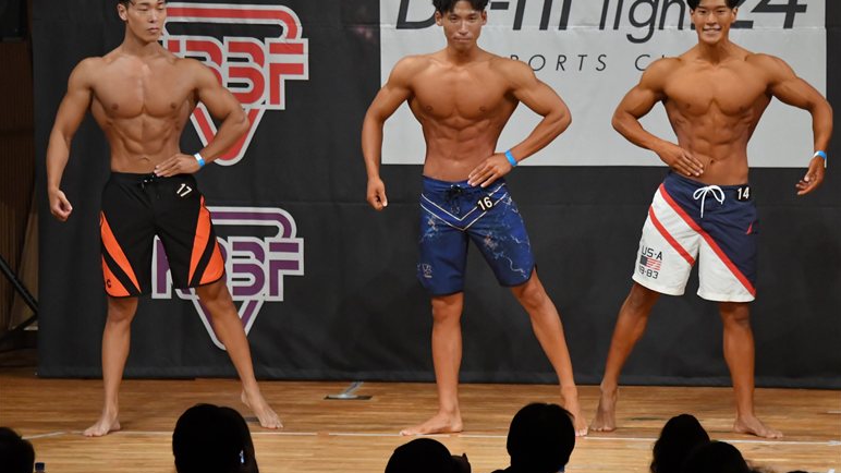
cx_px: 420
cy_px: 220
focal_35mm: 268
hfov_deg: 8.1
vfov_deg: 4.5
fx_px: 5976
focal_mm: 170
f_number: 5.6
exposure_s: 1/400
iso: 6400
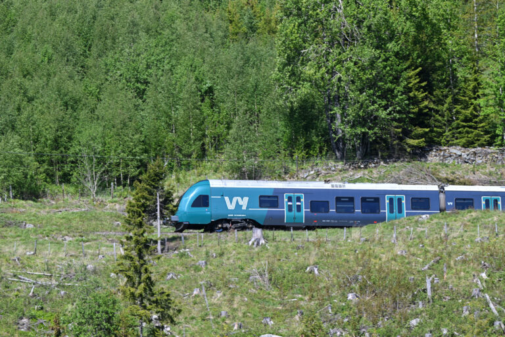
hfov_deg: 8.2
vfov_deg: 5.5
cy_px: 168
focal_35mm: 252
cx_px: 252
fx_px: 3535
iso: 220
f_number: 9
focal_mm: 252
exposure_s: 1/320
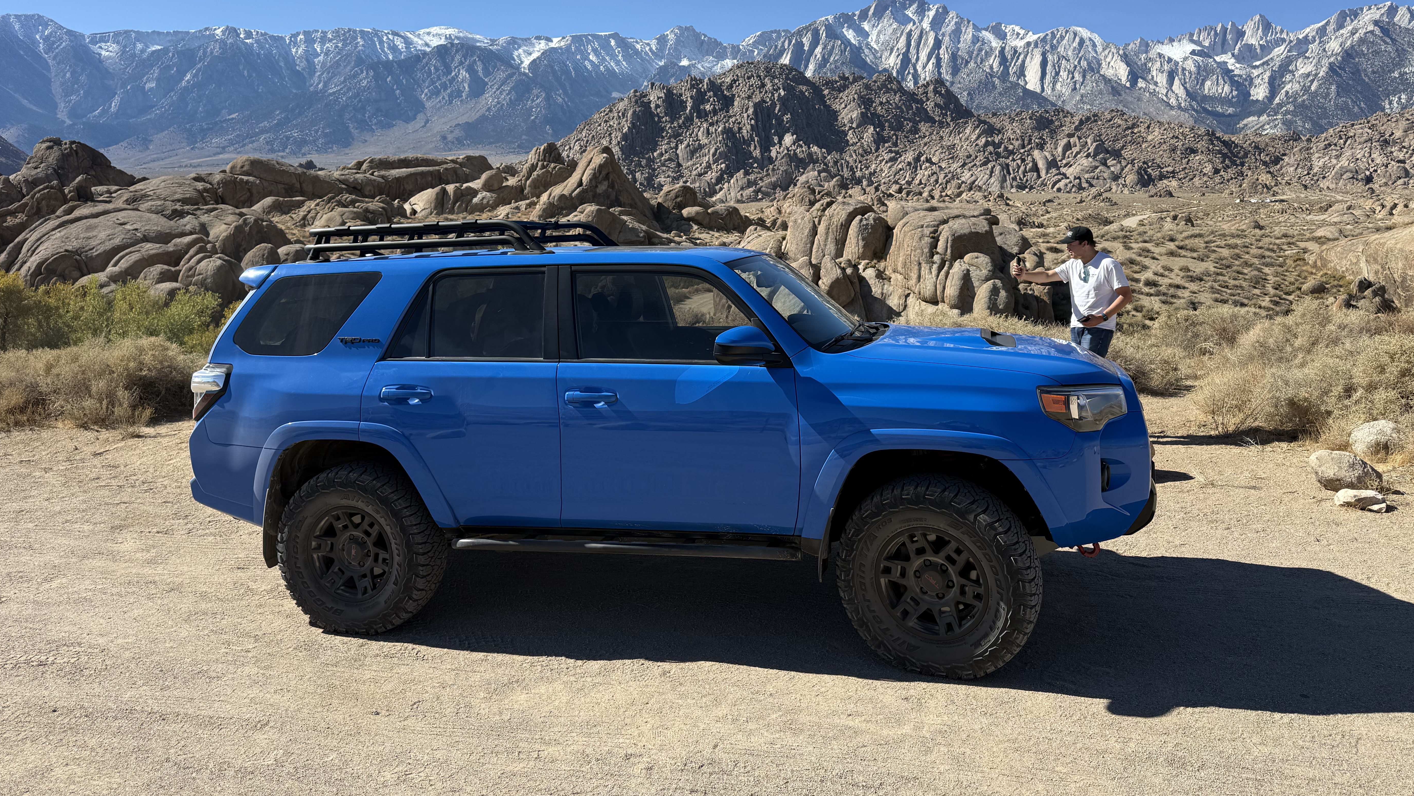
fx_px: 1012
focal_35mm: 27
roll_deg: -0.6
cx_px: 699
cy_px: 267
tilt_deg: -2.1
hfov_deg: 69.9
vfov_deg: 42.3
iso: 80
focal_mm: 6.76
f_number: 1.78
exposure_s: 1/4167
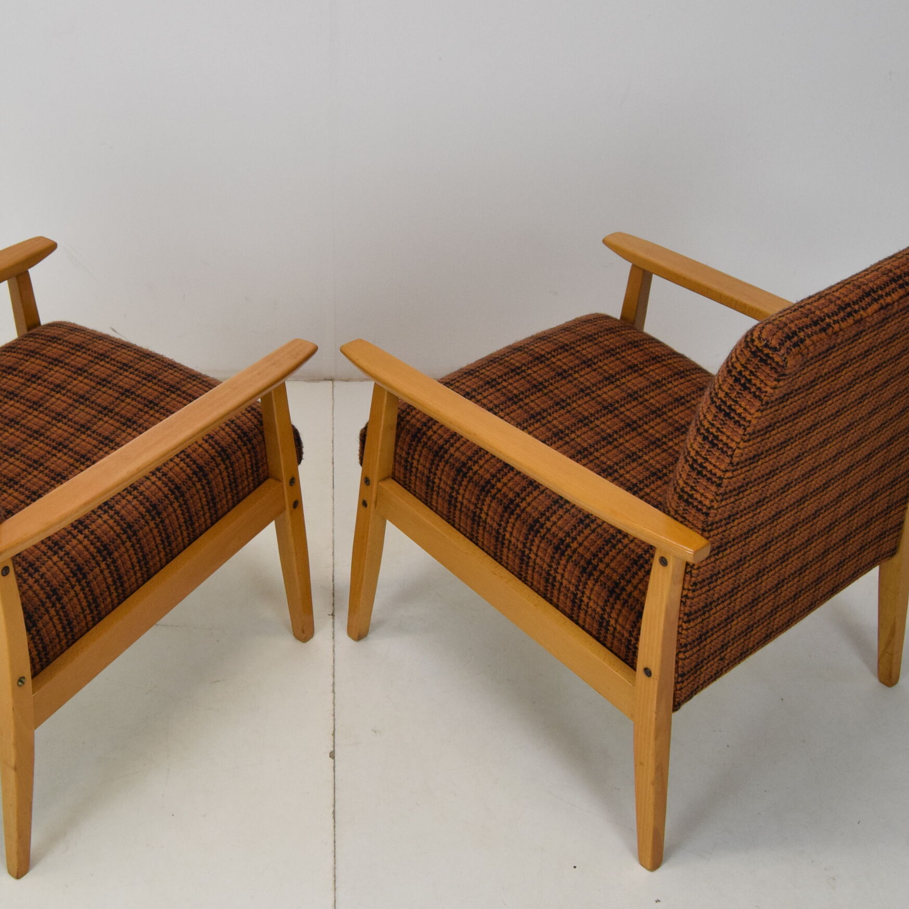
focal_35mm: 48
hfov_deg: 35.2
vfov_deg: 35.3
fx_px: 1426
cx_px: 337
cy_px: 423
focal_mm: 22
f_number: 6.3
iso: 1600
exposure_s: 1/160
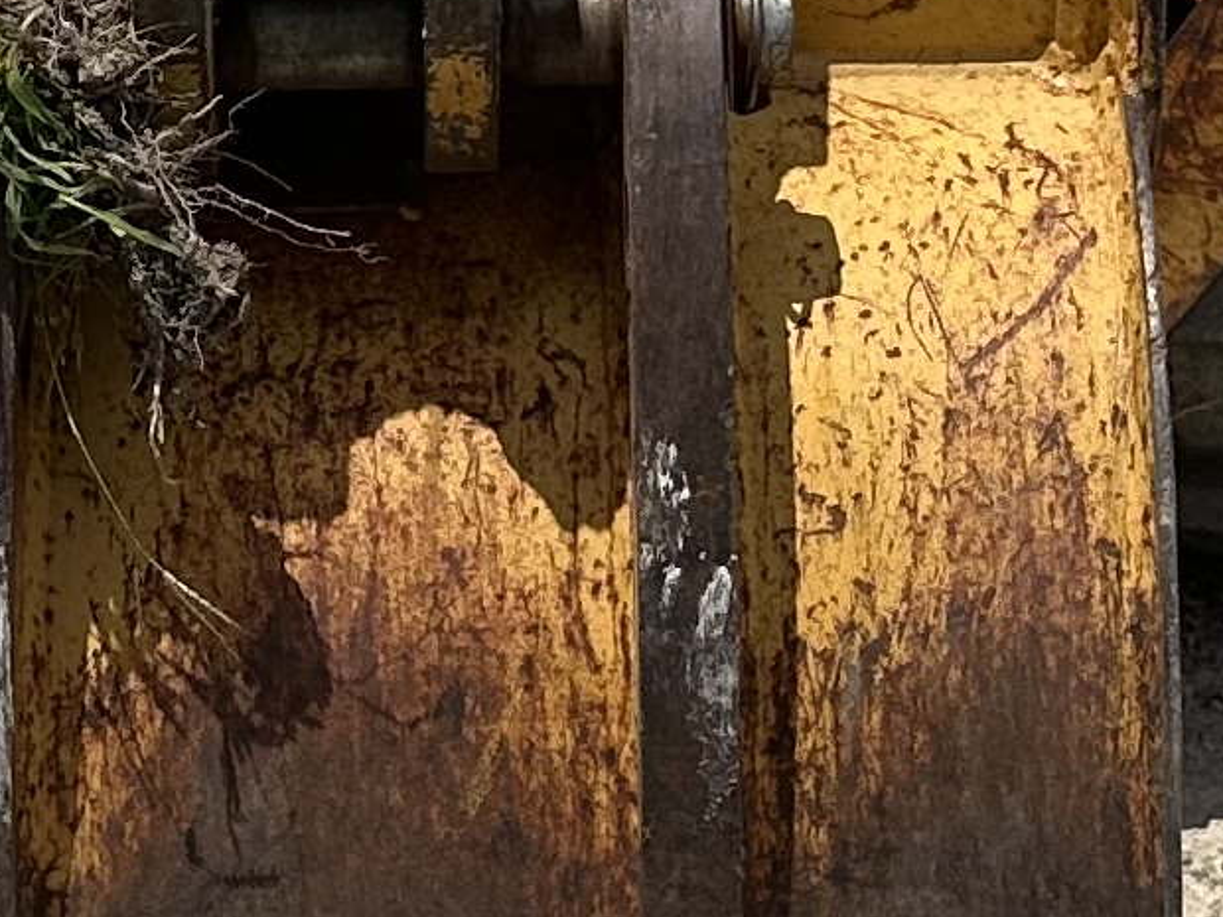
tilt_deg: -2.9
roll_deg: +1.4
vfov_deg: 8.9
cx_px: 554
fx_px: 5512
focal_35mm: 156
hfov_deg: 12.7
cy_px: -960
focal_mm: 6.86
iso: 80
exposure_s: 1/10753
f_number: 1.78
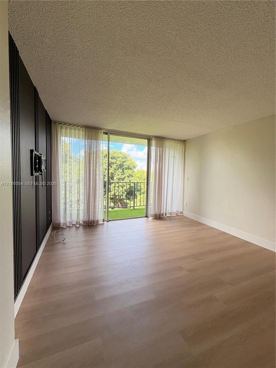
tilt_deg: -3.3
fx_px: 149
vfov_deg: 102.1
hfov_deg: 85.7
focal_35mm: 14
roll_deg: -1.9
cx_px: 138
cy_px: 184
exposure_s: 1/123
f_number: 2.2
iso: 64
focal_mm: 2.22
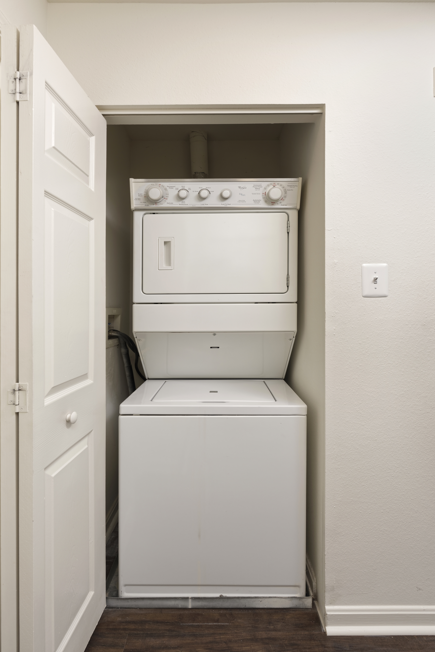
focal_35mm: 18
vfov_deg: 89.9
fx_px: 326
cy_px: 339
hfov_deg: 67.2
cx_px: 191
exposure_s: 1/50
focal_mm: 16
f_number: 9
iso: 250
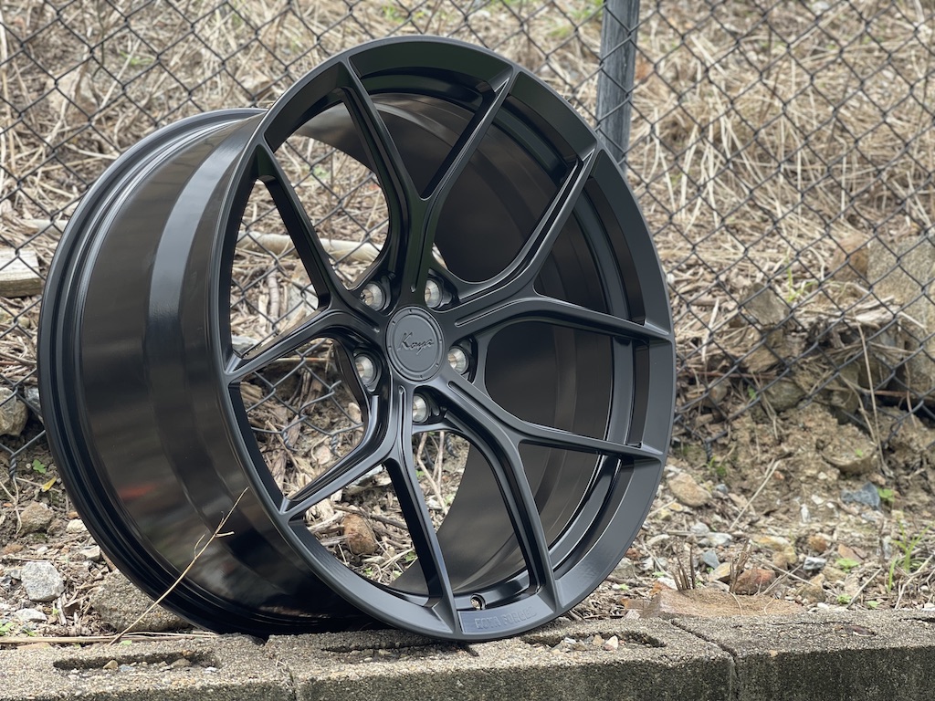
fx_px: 1729
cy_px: 350
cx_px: 468
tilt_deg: -1.2
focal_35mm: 64
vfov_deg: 22.9
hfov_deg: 30.3
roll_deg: -1.4
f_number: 2.2
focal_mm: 7.5
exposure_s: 1/121
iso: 20
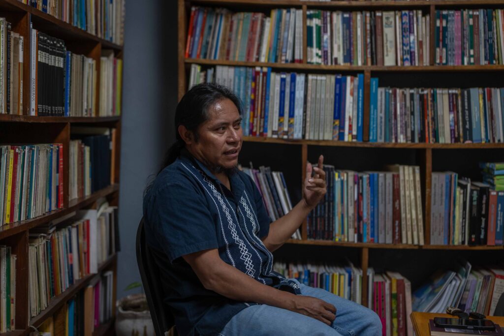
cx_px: 252
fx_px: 700
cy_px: 168
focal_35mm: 50
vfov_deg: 27.0
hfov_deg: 39.6
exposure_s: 1/400
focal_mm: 50
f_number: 2
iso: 1600
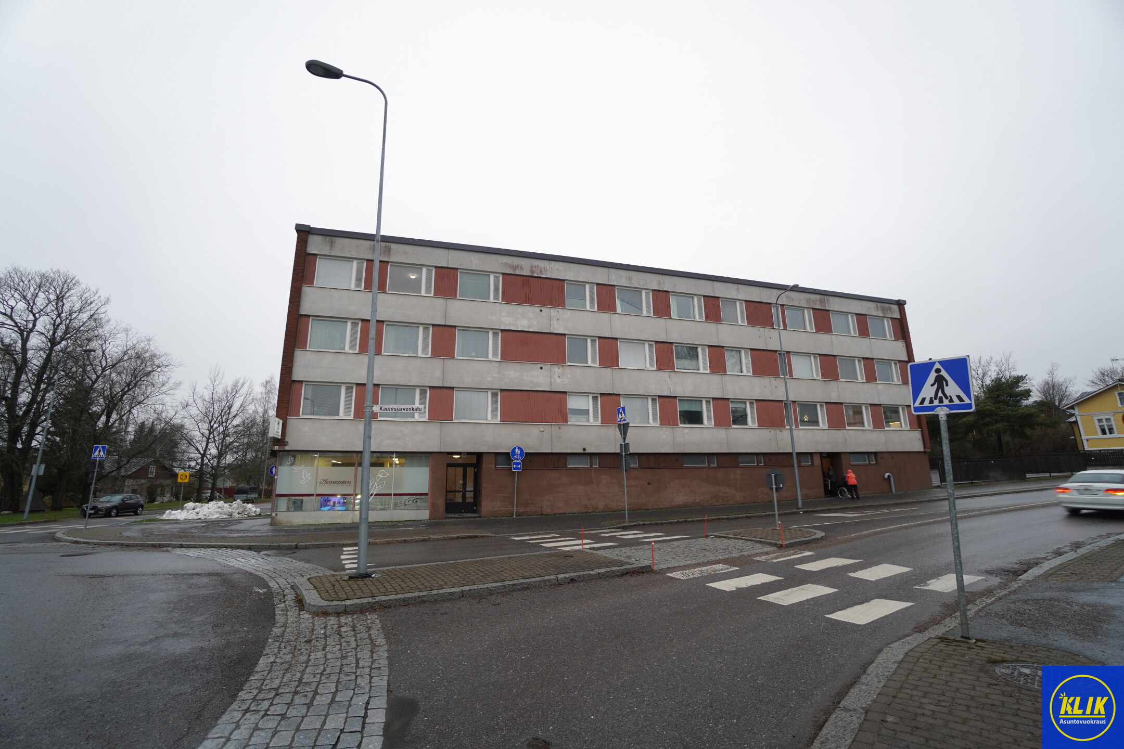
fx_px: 468
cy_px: 374
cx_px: 562
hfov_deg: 100.4
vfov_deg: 77.3
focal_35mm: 15
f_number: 4
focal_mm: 10
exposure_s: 1/30
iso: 125
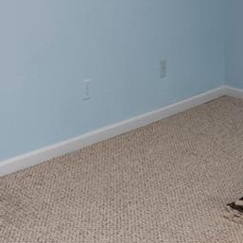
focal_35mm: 74
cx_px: -52
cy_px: -88
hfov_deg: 21.6
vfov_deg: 20.9
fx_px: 588
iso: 800
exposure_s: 1/2
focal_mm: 14
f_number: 10
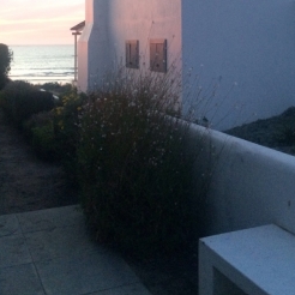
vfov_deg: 32.9
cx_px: 177
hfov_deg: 34.6
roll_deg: +0.5
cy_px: 31
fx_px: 472
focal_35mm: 49
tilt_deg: +0.0
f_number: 2.2
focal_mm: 4.15
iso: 250
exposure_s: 1/33
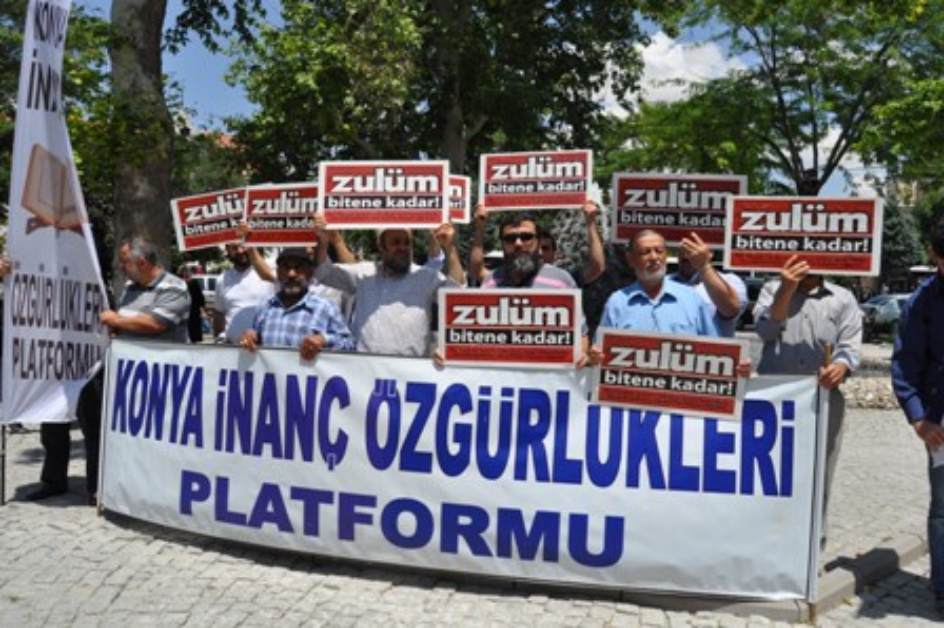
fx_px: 747
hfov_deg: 64.6
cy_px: 314
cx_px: 472
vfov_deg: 45.6
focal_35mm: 28
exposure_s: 1/400
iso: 200
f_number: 10
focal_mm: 19
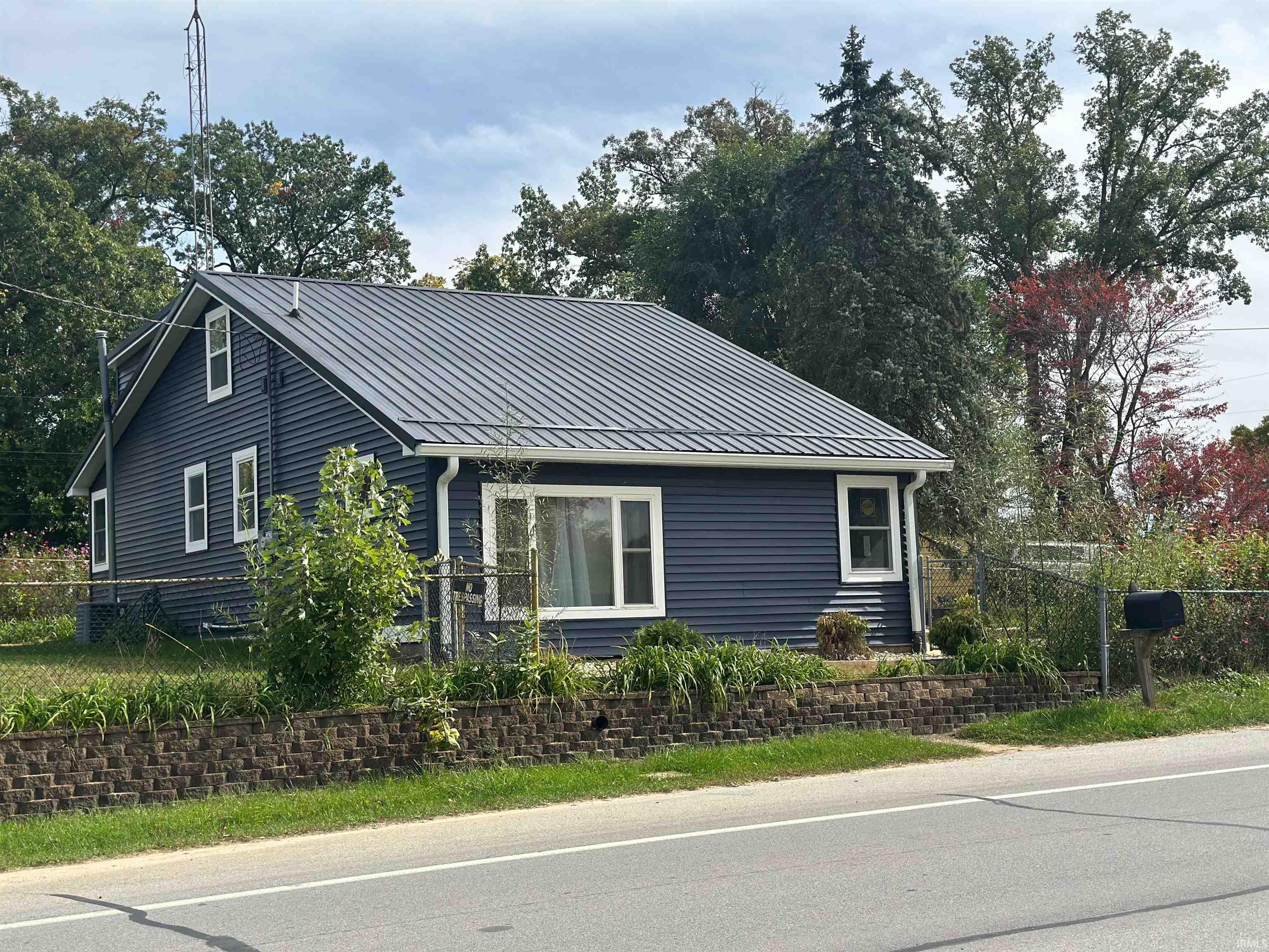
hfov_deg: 39.7
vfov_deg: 30.3
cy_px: 476
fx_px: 1760
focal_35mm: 48
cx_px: 634
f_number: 1.78
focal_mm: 6.86
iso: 100
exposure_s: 1/4184
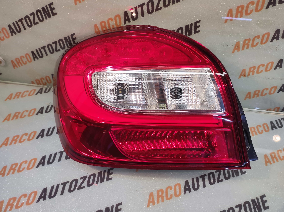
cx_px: 148
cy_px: 102
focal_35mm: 19
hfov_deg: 84.7
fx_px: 156
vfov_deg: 68.6
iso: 91
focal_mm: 4.74
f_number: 1.79
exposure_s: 1/33
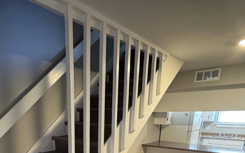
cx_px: 77
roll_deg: +0.0
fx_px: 194
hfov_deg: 62.7
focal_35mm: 29
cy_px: 168
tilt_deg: -16.3
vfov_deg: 36.5
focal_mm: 2.22
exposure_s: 1/60
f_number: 2.2
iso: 1000
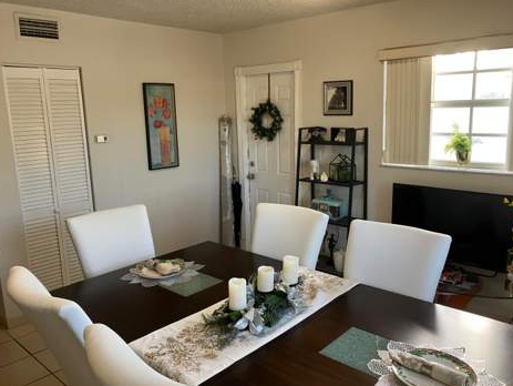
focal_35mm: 29
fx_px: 430
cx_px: 259
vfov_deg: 48.3
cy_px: 193
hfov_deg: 61.6
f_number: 1.8
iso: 100
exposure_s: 1/60
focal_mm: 3.99
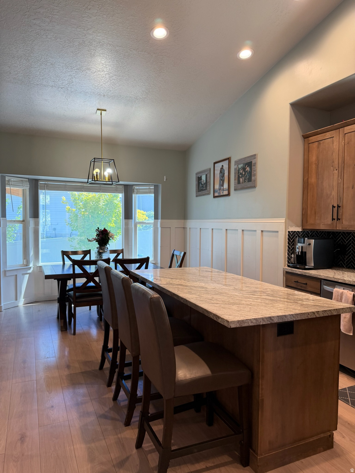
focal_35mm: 24
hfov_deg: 56.8
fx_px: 328
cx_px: 178
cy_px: 236
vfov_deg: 71.6
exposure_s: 1/138
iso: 125
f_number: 1.78
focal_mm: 6.76
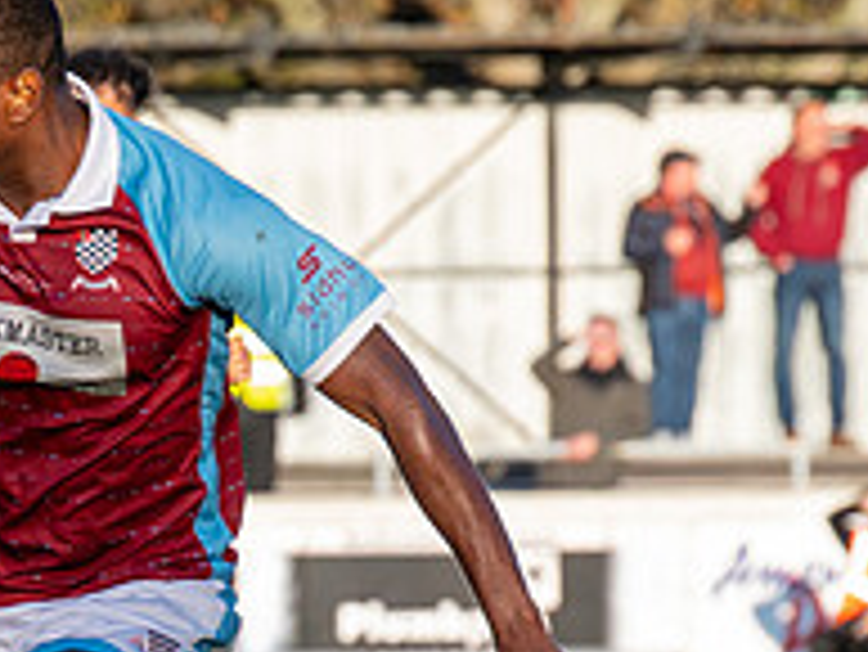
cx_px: 42
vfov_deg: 1.6
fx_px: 22858
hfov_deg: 2.2
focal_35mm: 911
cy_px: 892
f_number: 4
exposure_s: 1/2500
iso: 800
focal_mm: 125
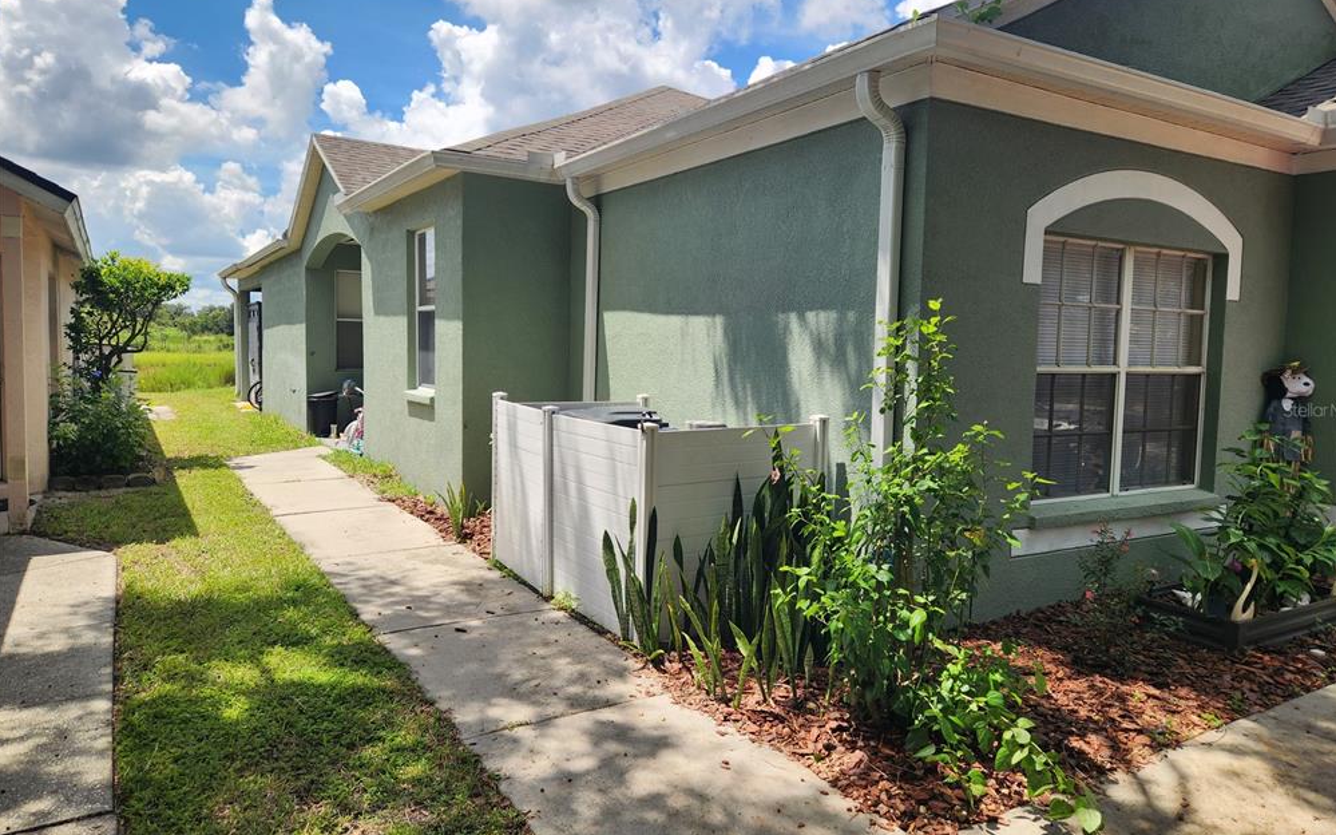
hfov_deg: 72.6
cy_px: 409
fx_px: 910
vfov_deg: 49.3
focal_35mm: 25
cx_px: 679
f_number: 1.8
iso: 20
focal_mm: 5.4
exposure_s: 1/1192
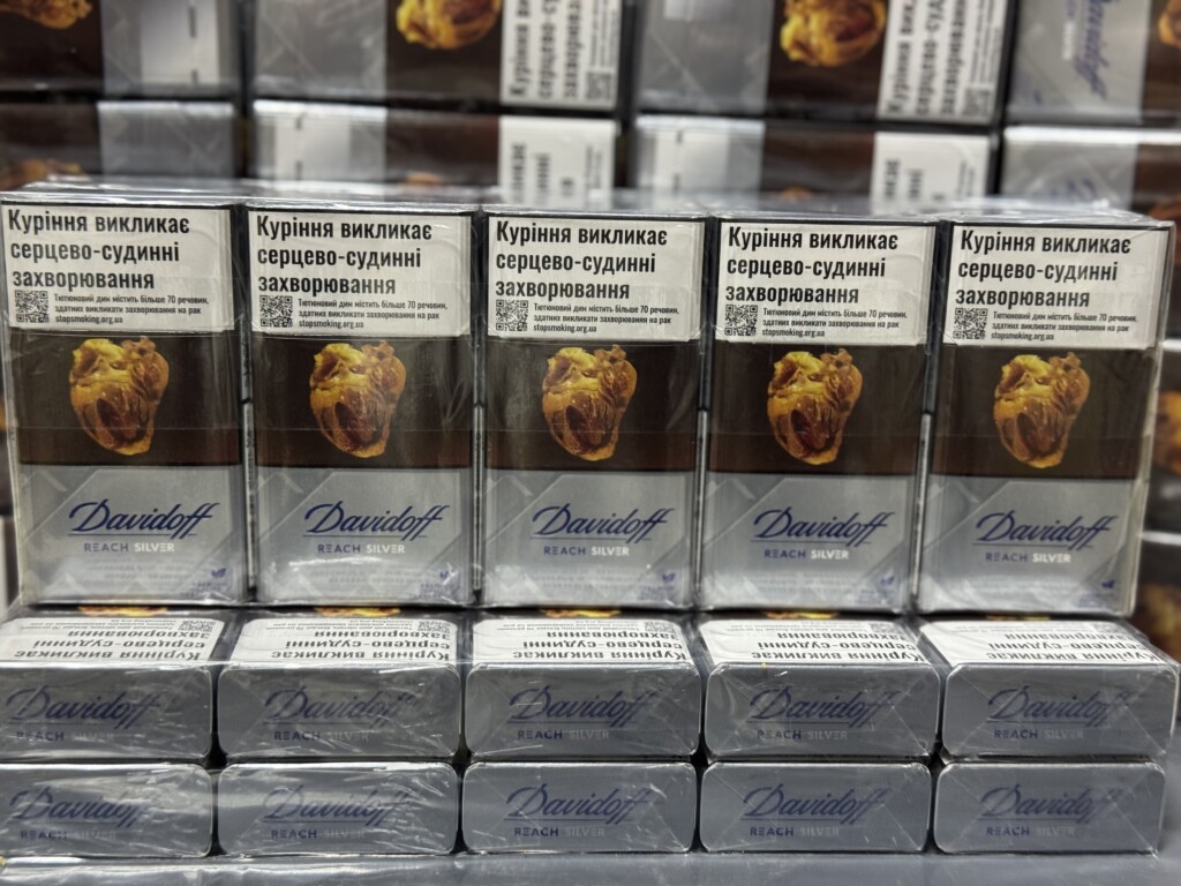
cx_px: 590
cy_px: 443
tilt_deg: -13.6
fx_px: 1638
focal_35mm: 48
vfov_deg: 30.3
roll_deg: +0.5
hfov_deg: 39.7
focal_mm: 6.76
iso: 200
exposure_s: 1/50
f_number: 1.78
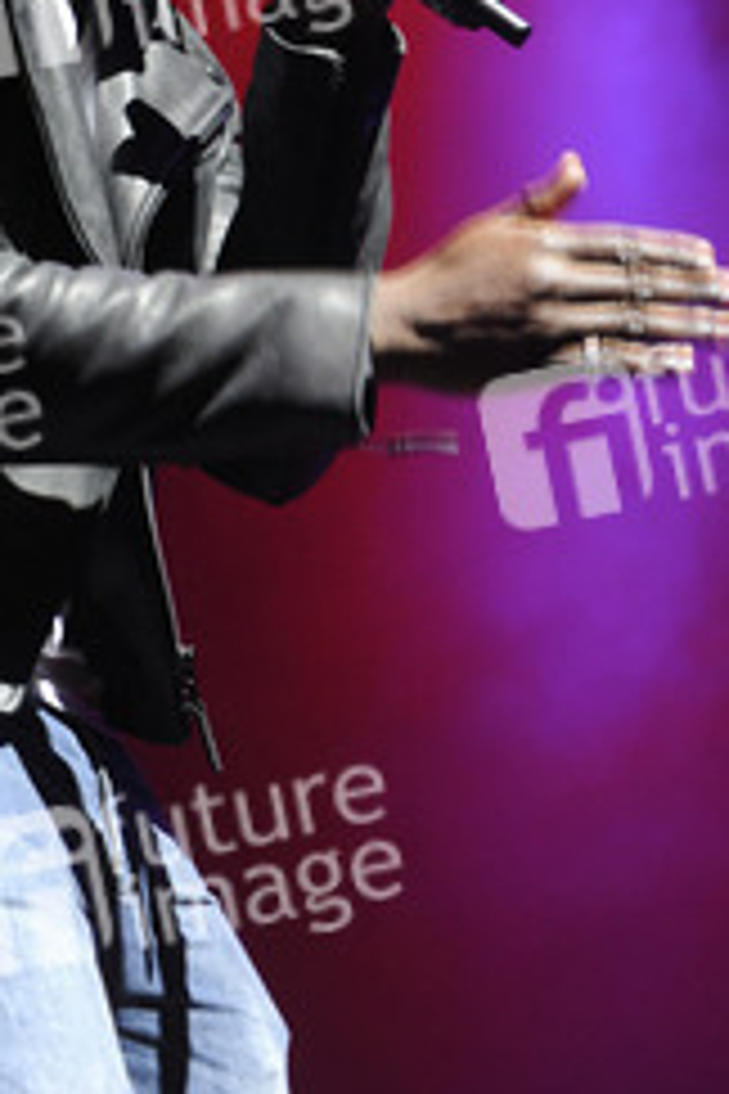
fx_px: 3493
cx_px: 302
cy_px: 198
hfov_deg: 11.9
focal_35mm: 115
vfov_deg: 17.6
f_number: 5
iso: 3200
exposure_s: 1/125
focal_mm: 70
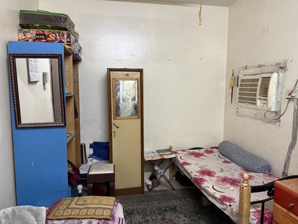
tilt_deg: -6.3
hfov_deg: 71.6
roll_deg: -0.6
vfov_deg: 56.8
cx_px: 149
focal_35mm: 24
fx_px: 207
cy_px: 112
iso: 640
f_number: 1.78
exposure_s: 1/60
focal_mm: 6.76
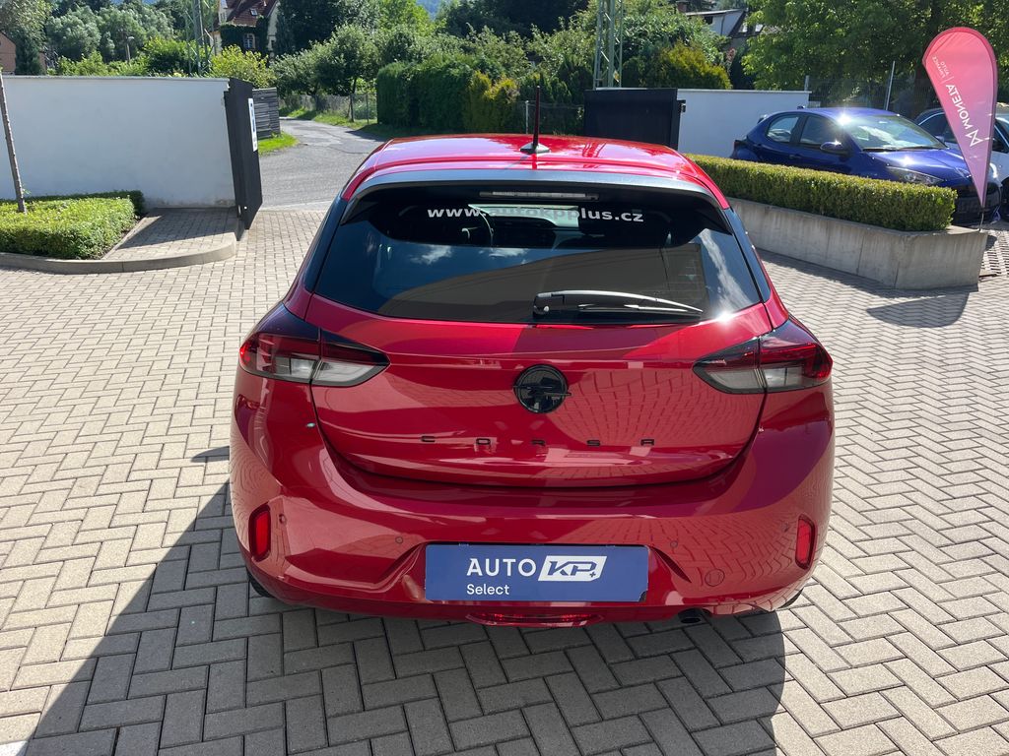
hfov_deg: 67.3
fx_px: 758
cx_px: 504
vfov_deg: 53.1
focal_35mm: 26
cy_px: 378
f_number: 1.6
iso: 50
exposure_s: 1/1890
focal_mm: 5.1
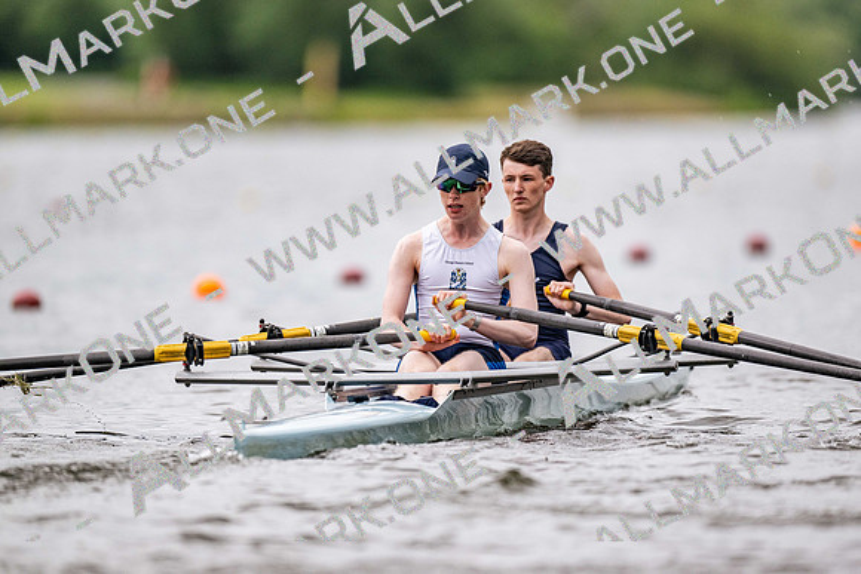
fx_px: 14353
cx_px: 430
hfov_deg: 3.4
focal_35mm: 600
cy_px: 287
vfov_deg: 2.3
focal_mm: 600
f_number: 4
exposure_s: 1/2500
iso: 800
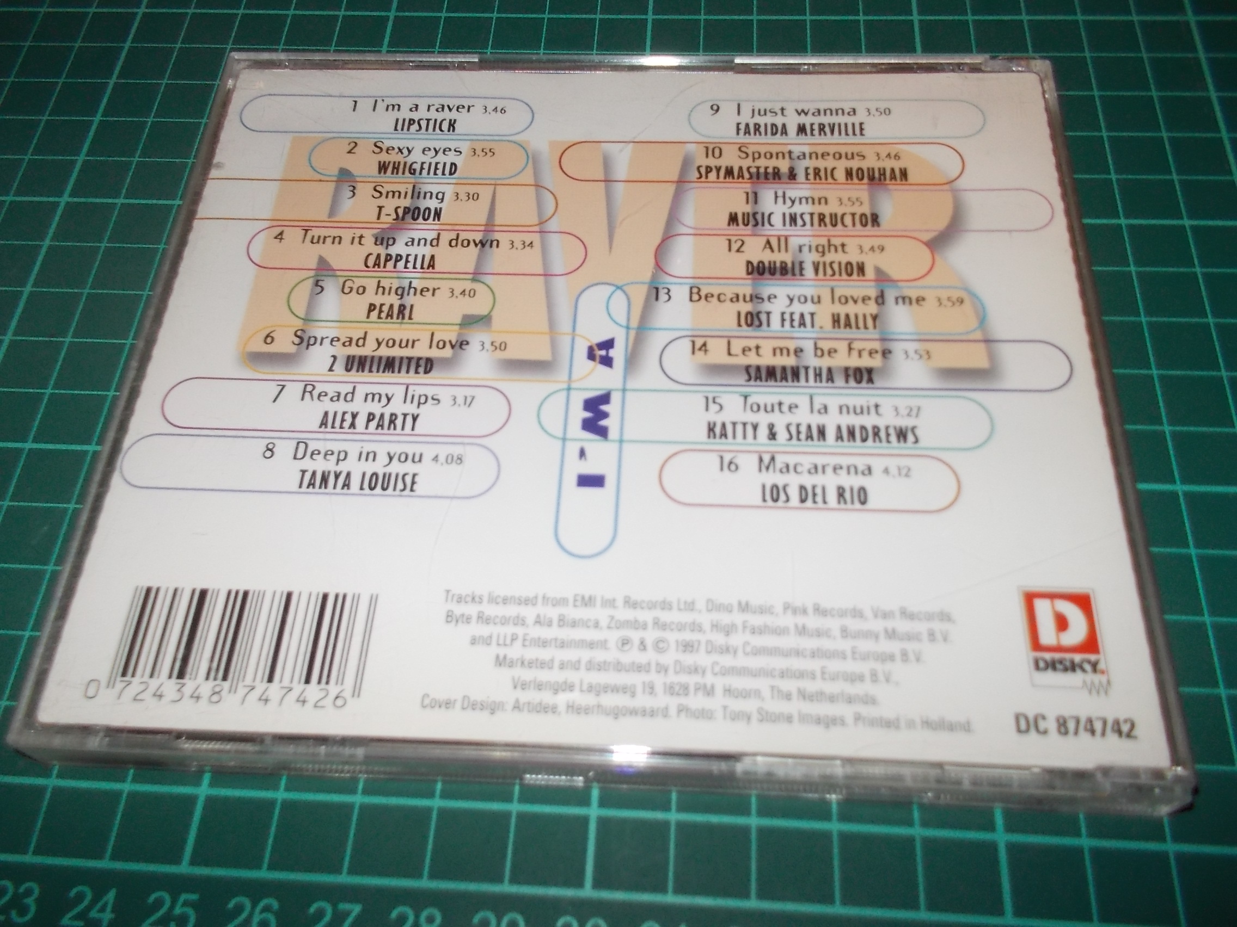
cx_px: 618
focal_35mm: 29
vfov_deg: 48.2
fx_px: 1036
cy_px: 464
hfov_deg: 61.7
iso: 200
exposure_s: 1/30
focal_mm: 4.1
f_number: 3.3
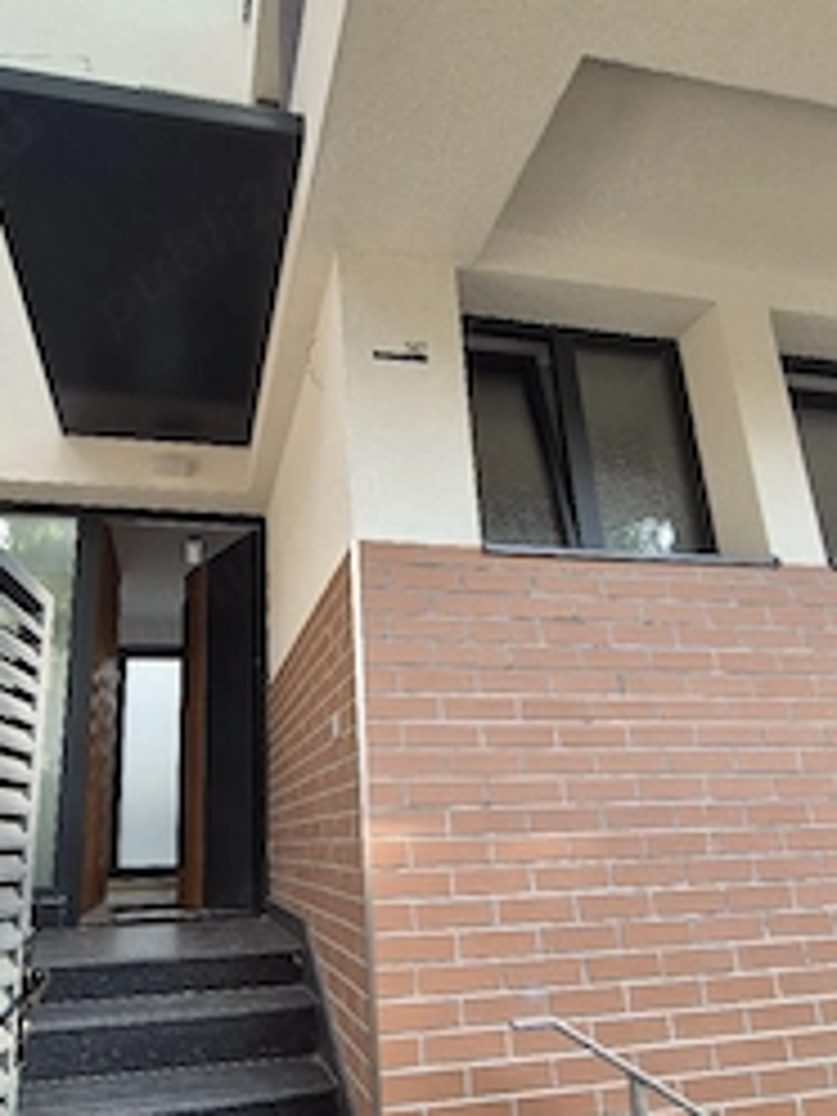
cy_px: 626
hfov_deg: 62.8
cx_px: 328
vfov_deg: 78.7
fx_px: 677
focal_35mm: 21
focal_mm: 2.2
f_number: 2.2
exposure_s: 1/139
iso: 50
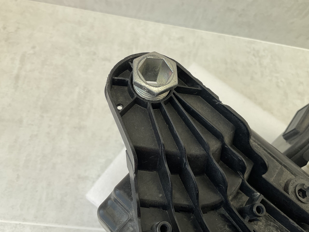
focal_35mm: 29
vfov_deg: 48.2
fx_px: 259
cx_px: 154
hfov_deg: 61.7
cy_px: 116
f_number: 1.8
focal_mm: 3
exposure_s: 1/792
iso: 16
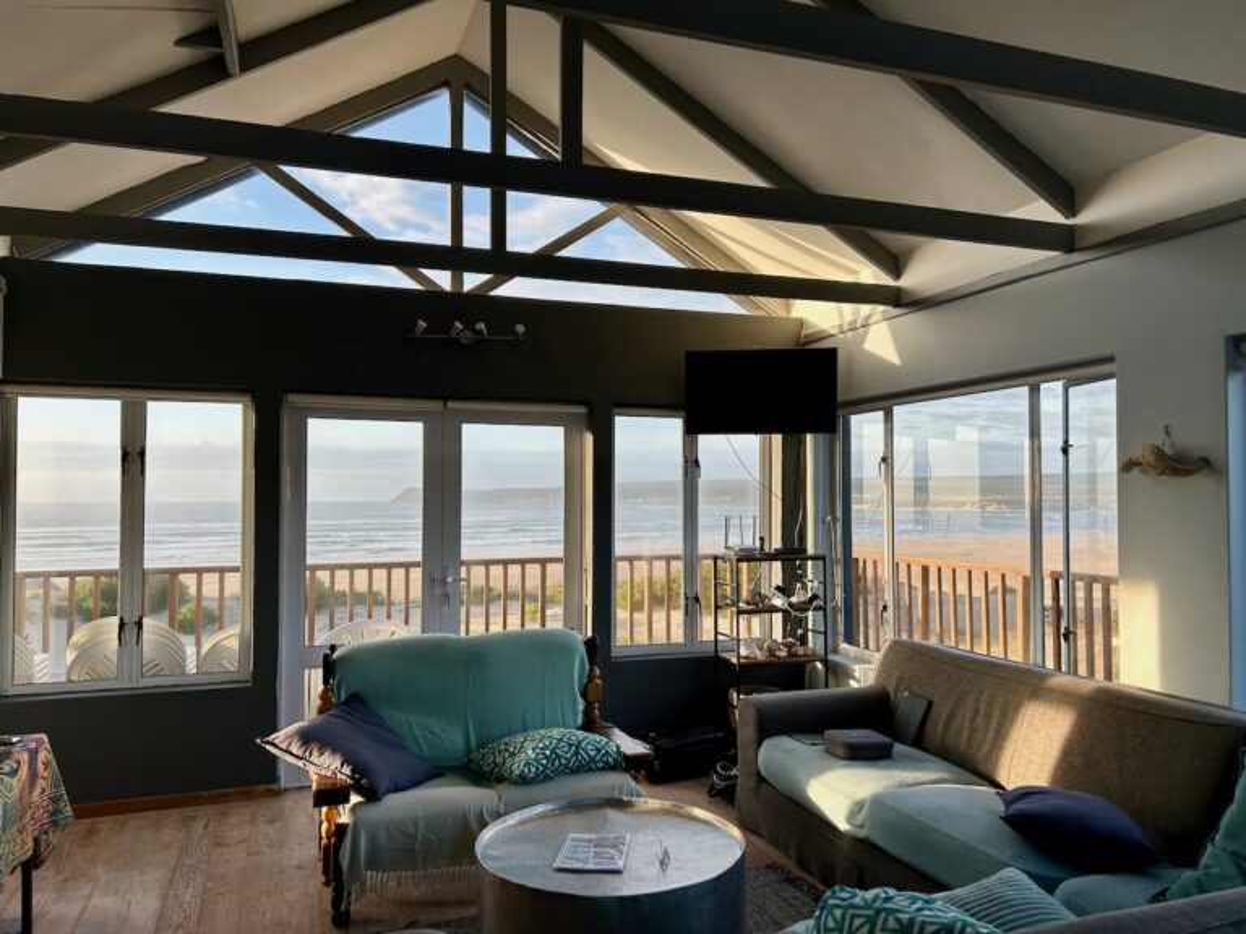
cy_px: 467
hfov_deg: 67.3
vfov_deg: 53.1
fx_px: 936
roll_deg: +0.3
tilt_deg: +1.6
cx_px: 623
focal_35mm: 26
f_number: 1.5
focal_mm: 5.7
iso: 50
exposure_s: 1/924
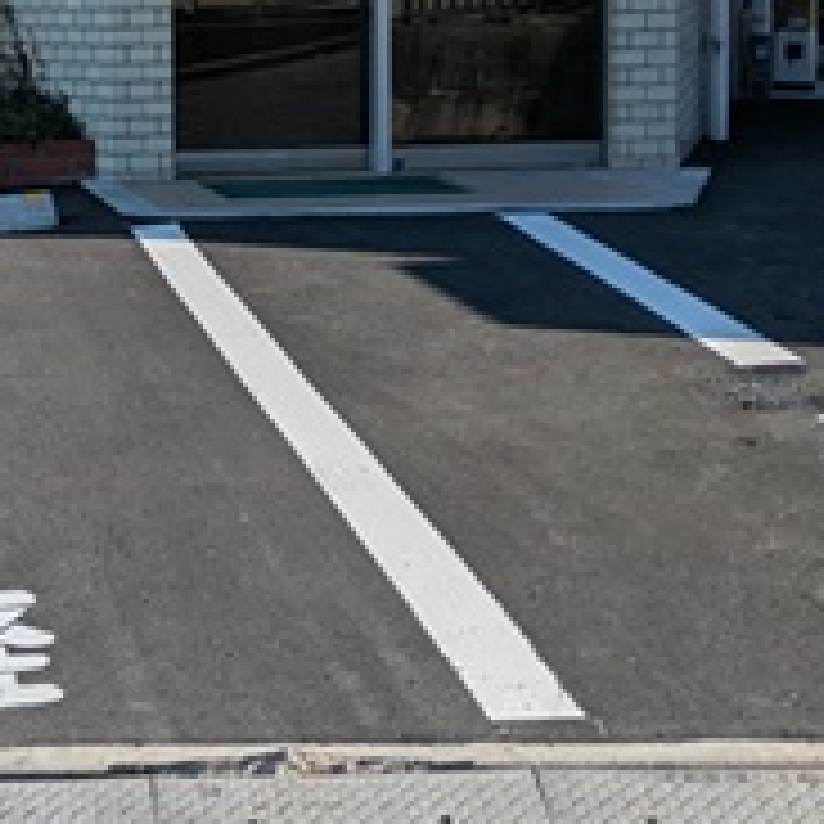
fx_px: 2208
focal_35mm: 82
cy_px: 146
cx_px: -214
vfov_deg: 20.9
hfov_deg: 19.6
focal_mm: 5.43
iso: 47
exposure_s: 1/2538
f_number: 1.89
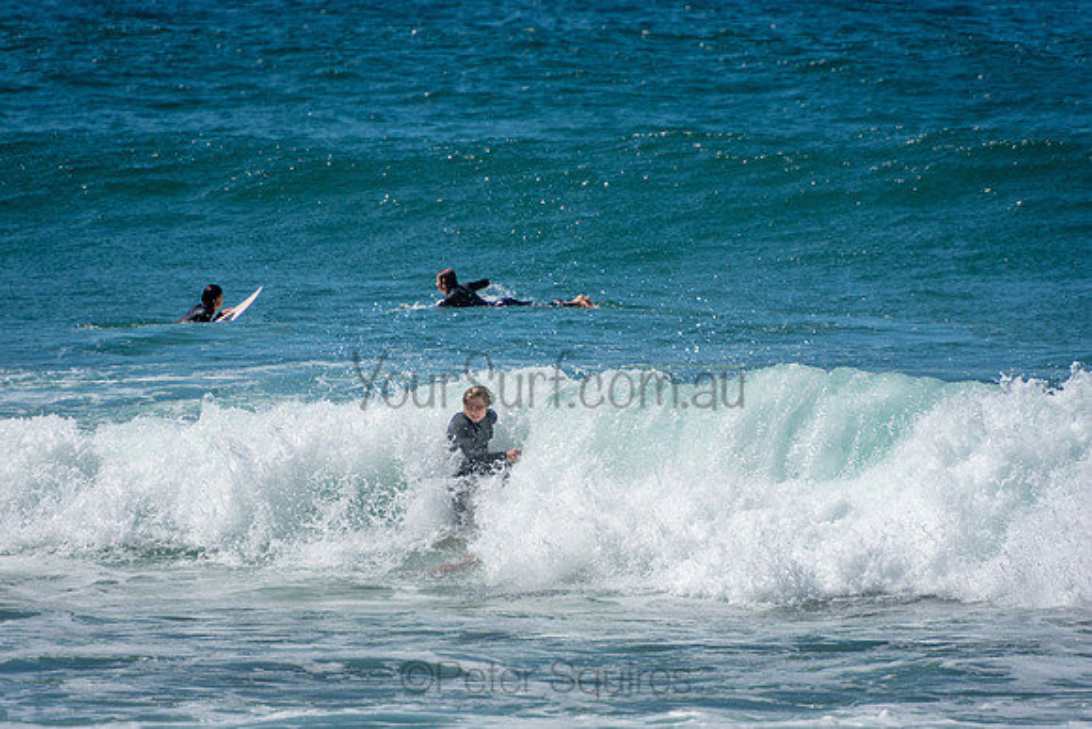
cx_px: 546
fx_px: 18203
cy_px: 364
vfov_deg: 2.3
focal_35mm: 600
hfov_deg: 3.4
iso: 220
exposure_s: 1/2000
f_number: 5.6
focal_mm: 400
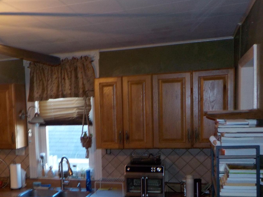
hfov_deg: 40.1
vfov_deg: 31.0
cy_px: 145
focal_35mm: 46
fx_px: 349
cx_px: 65
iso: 200
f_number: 3.3
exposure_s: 1/30
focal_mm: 4.1
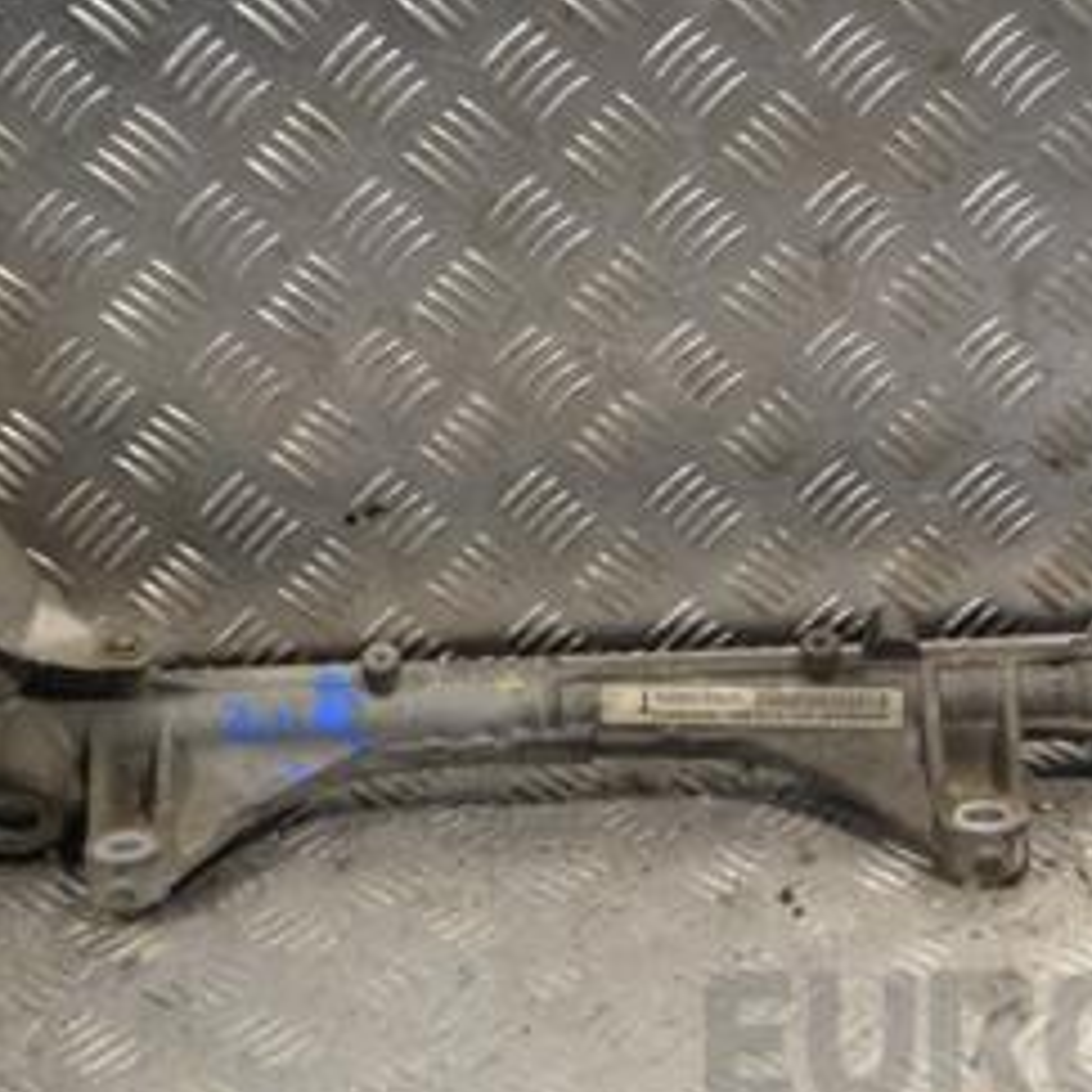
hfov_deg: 21.1
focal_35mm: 82
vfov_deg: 21.1
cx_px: 620
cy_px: 440
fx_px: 2927
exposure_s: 1/100
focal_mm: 26
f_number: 5
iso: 400
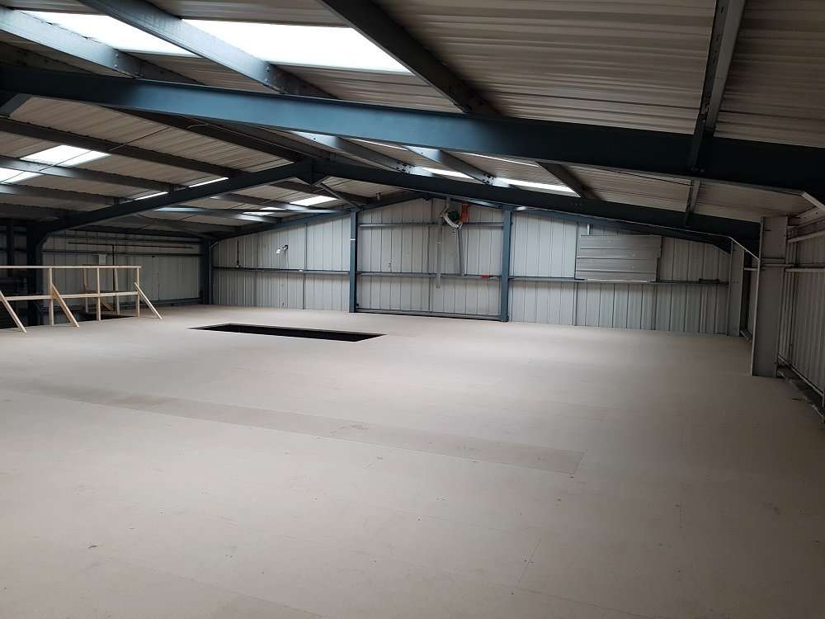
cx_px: 412
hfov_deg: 67.3
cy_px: 310
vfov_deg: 53.1
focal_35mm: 26
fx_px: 620
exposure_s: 1/50
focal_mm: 4.2
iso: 100
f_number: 1.7
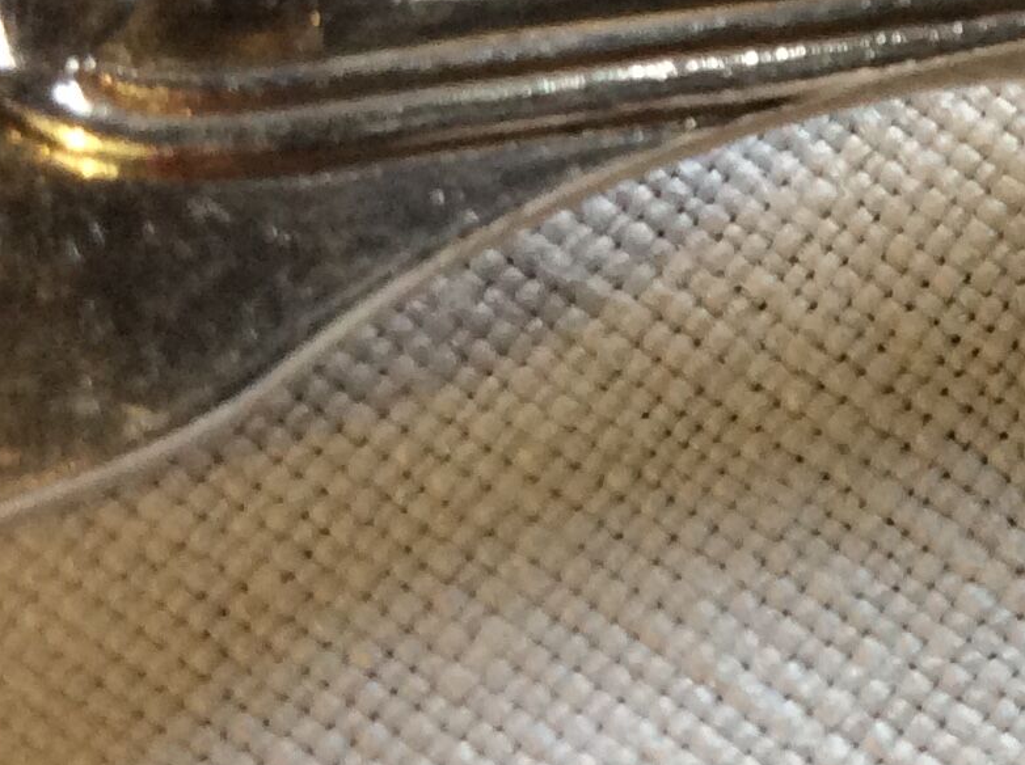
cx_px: 1405
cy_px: 161
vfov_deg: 13.9
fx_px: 3134
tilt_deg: -77.4
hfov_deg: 17.2
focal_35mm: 106
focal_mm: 3.3
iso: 64
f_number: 2.4
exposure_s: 1/25
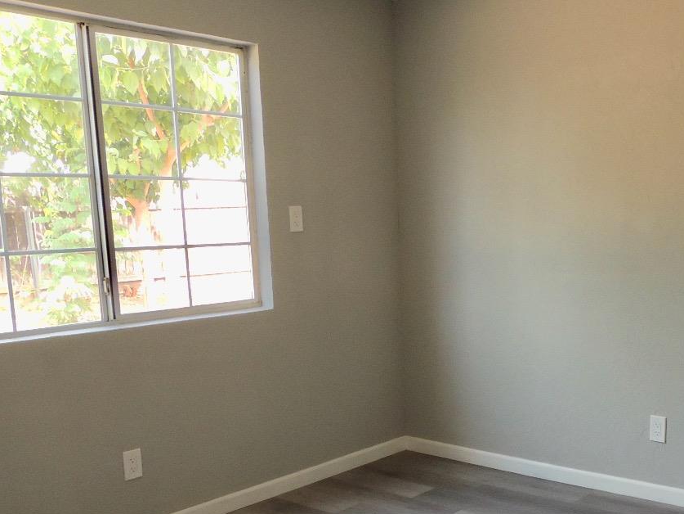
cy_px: 368
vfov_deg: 33.1
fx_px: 850
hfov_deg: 42.4
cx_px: 521
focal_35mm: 43
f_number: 5.9
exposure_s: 1/30
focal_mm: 4.3
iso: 160
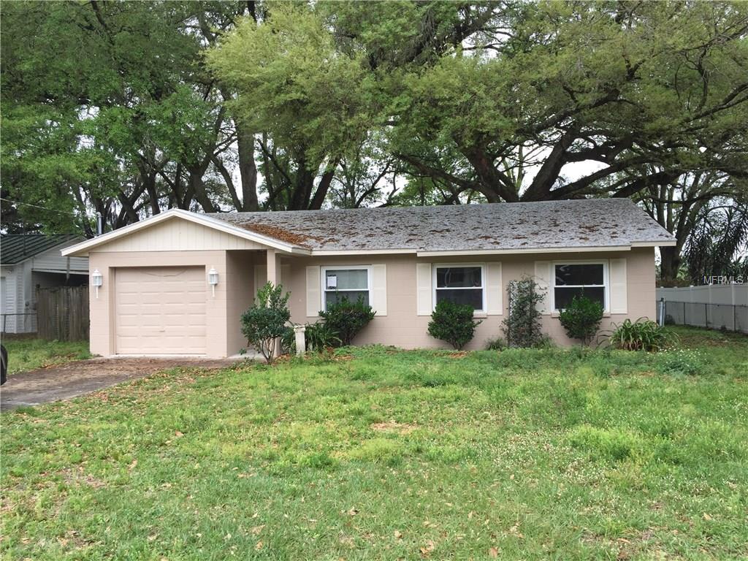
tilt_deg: +0.0
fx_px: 627
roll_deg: +0.2
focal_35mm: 29
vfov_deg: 48.2
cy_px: 280
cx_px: 374
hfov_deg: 61.7
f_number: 2.2
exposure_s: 1/204
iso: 32
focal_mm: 4.15
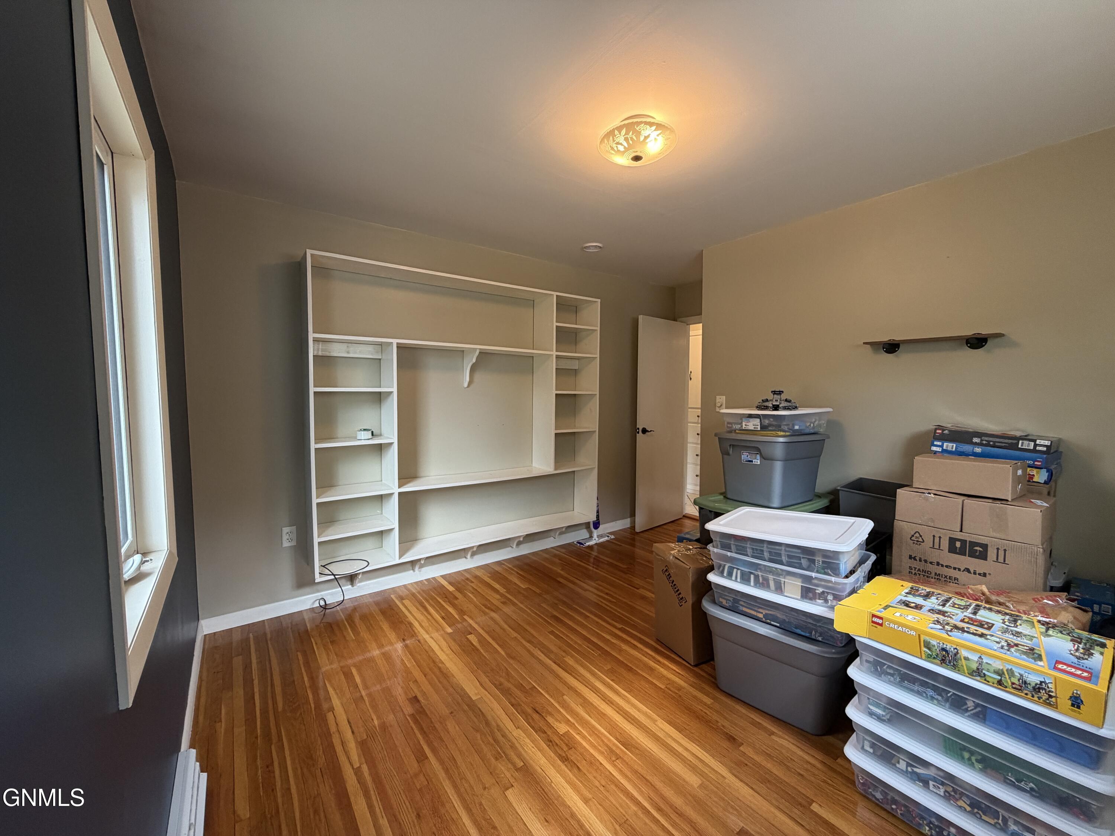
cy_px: 418
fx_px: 451
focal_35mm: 14
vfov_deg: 85.7
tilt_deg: -2.8
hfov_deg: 102.1
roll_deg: +0.1
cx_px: 558
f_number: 2.2
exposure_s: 1/60
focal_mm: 2.22
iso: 200
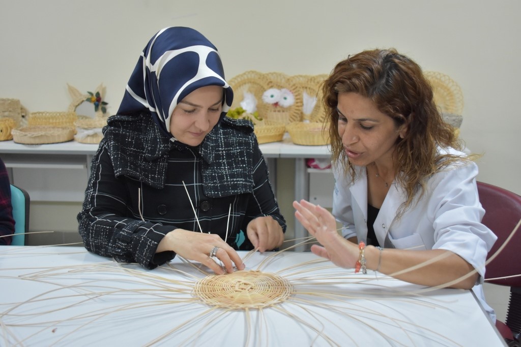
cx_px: 260
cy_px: 174
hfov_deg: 49.5
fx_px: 564
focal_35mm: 39
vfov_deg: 34.2
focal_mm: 26
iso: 1800
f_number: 4
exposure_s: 1/60
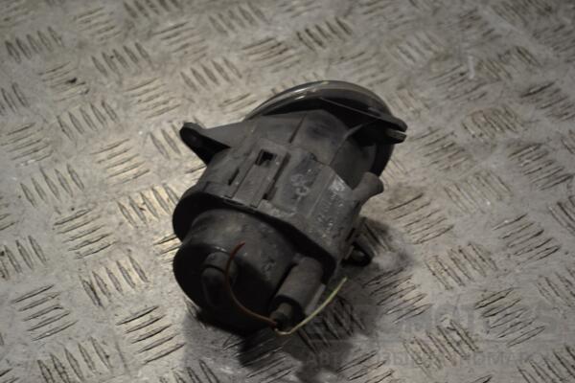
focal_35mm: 82
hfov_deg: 24.6
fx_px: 1318
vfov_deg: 16.6
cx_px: 288
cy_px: 192
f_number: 5.6
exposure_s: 1/30
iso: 100
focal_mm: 55
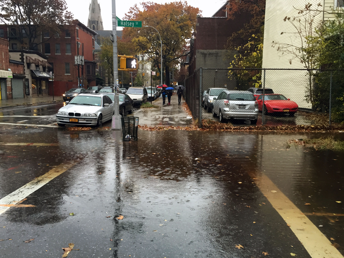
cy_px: 129
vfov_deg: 48.2
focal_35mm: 29
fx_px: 288
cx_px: 172
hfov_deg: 61.7
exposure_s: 1/30
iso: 40
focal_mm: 4.15
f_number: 2.2
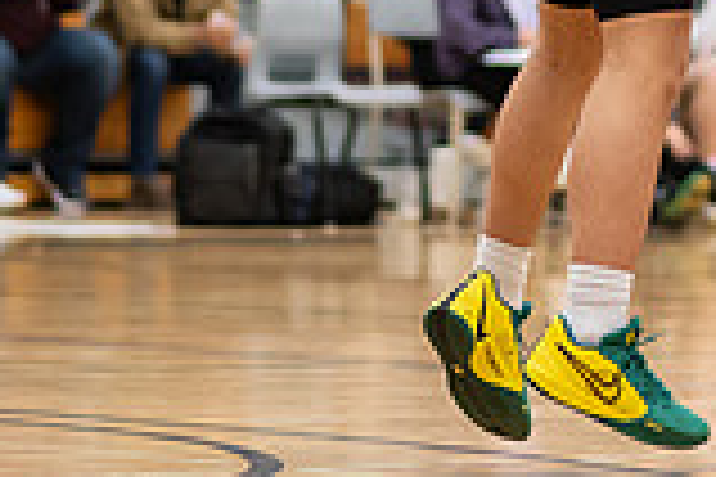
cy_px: -139
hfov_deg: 5.2
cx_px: 572
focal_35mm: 393
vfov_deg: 3.5
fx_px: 7816
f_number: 1.8
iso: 2500
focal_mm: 85
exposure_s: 1/1000
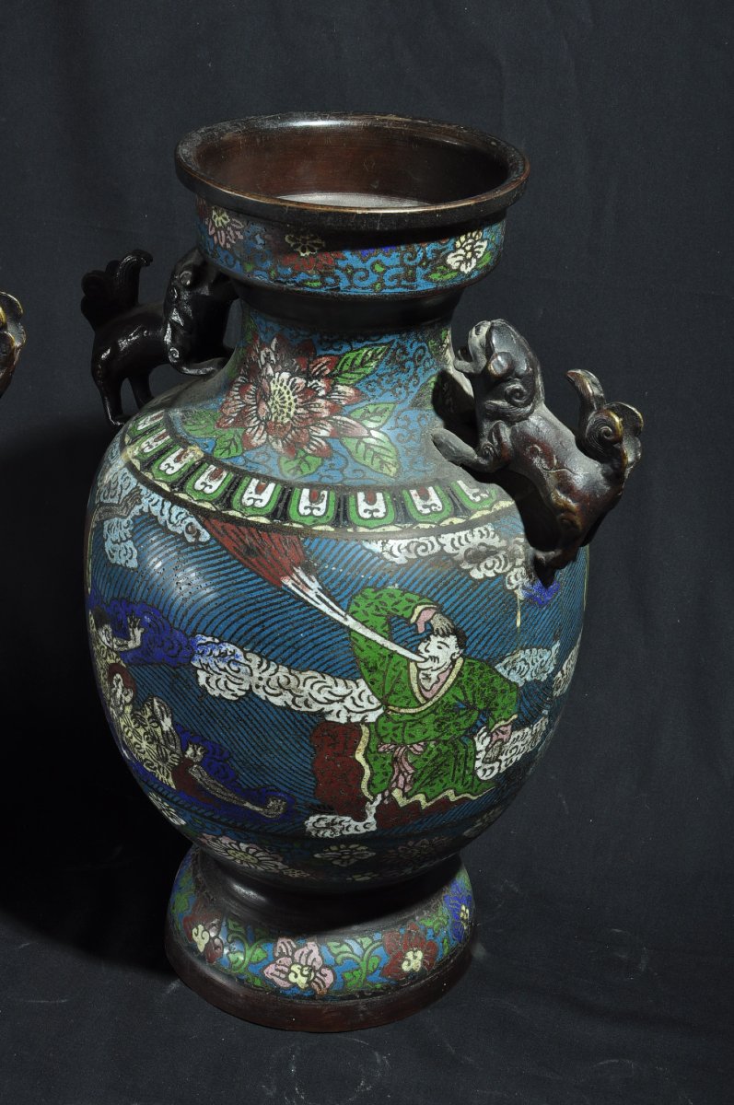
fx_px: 2208
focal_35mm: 72
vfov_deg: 28.1
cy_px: 552
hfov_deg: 18.9
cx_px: 367
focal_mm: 48
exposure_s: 1/200
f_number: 20
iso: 200
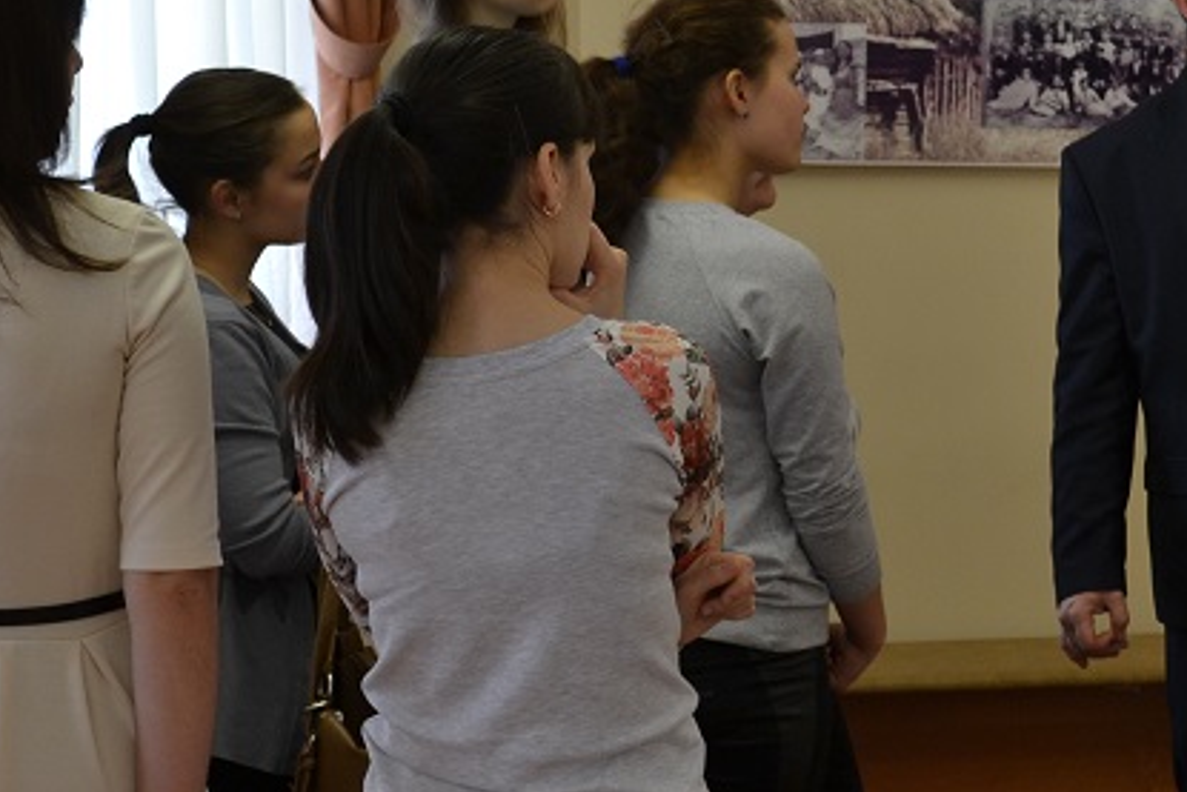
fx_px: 4288
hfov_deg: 15.7
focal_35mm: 130
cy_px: 512
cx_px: 898
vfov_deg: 10.5
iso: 400
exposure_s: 1/15
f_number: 5.3
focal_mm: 40
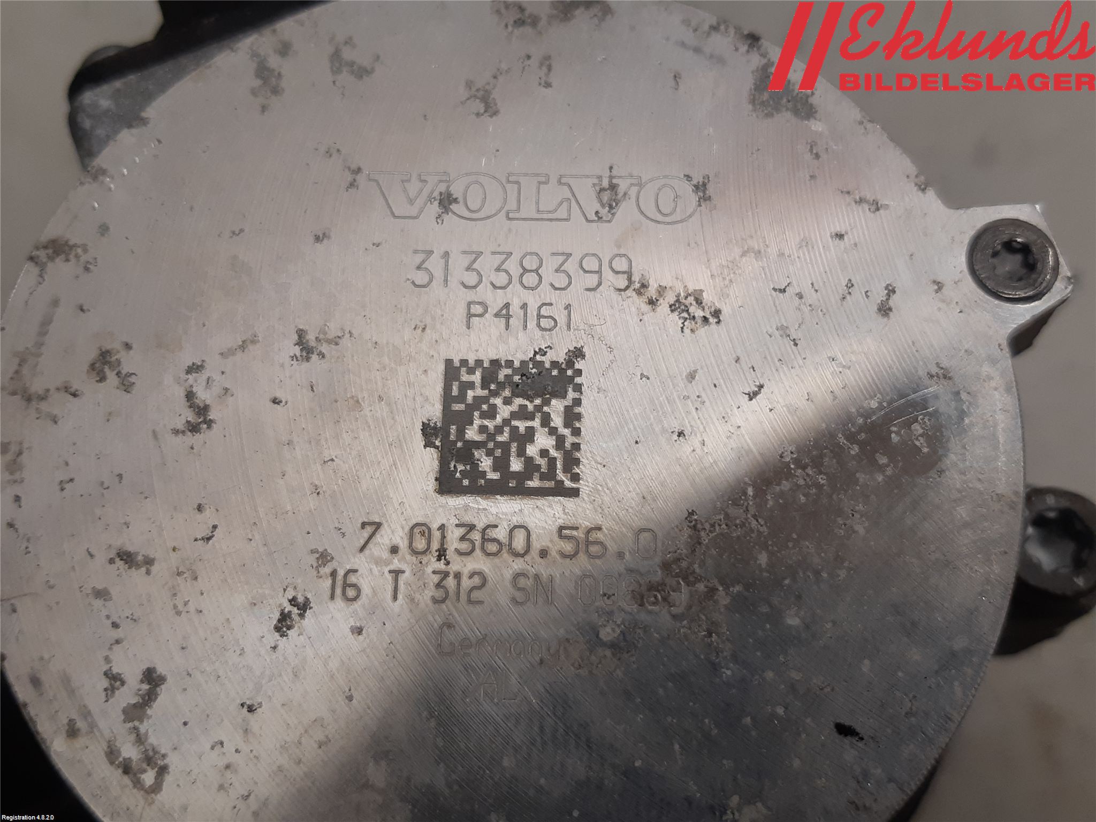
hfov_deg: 67.3
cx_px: 548
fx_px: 823
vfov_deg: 53.1
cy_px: 411
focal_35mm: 26
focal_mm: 3.93
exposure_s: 1/50
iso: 64
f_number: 1.7
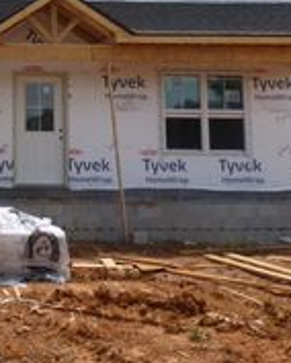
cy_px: 36
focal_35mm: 66
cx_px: -117
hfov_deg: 20.5
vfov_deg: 27.6
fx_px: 709
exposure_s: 1/1000
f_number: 3.3
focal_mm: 4.3
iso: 100
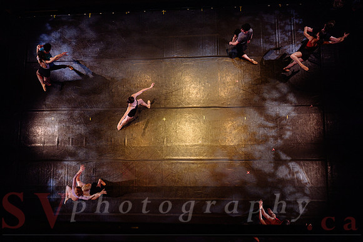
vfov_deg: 53.2
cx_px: 182
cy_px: 121
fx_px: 242
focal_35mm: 24
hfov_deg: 73.7
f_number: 2.8
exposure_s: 1/400
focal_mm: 24
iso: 1600
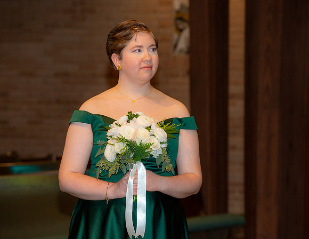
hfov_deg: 8.9
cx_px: 157
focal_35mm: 221
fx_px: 1991
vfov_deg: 6.9
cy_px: 120
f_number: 7.1
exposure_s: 1/100
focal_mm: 200
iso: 1600
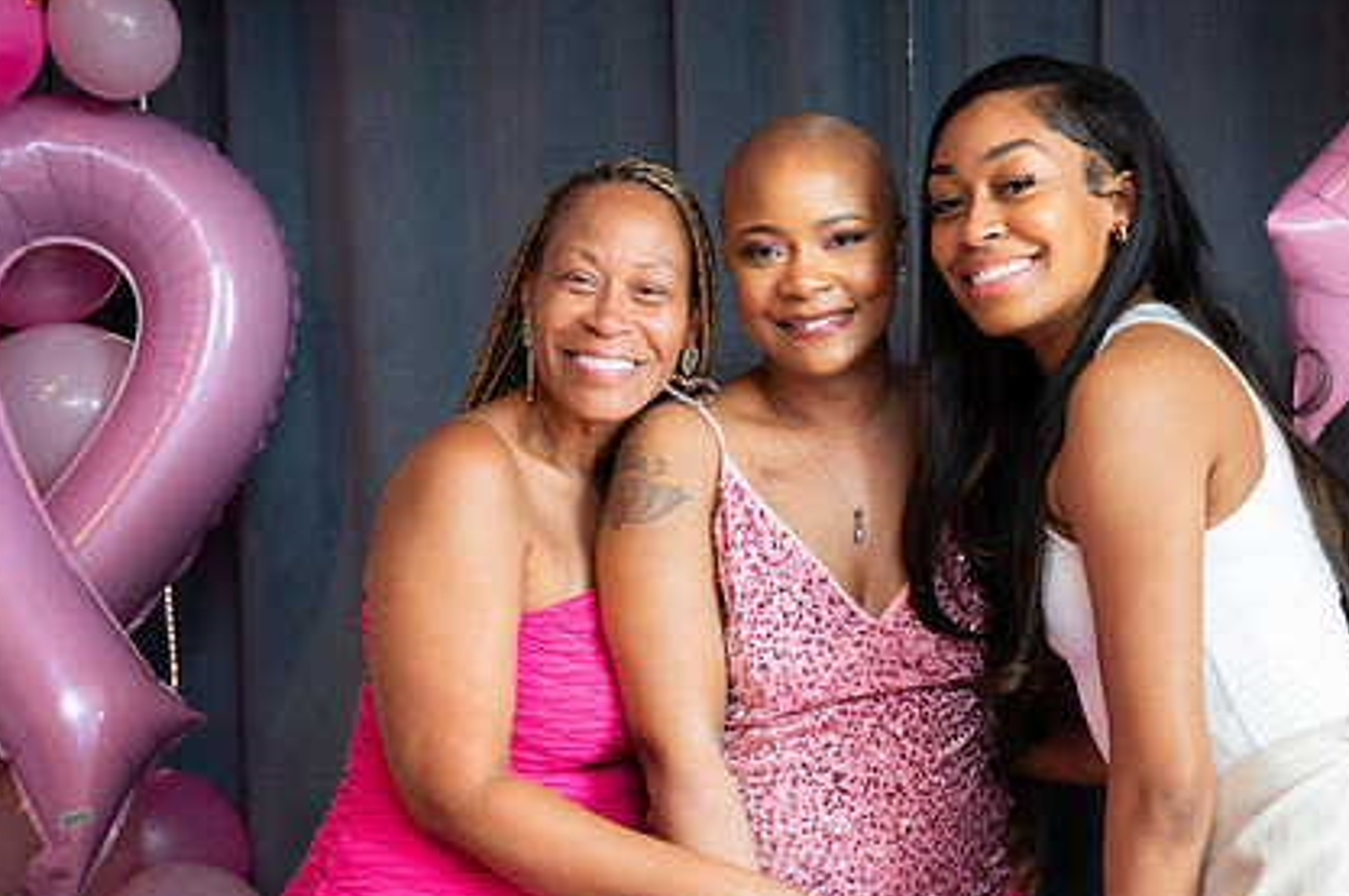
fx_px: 2545
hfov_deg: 29.5
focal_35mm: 68
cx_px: 861
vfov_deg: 19.9
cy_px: 534
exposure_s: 1/200
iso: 1600
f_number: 4.5
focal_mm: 47
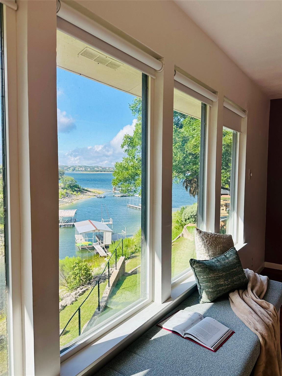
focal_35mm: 24
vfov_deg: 71.6
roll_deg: -3.4
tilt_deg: -2.7
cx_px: 141
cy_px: 188
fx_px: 261
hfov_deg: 56.8
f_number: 1.78
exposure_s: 1/1256
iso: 80
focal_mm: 6.86
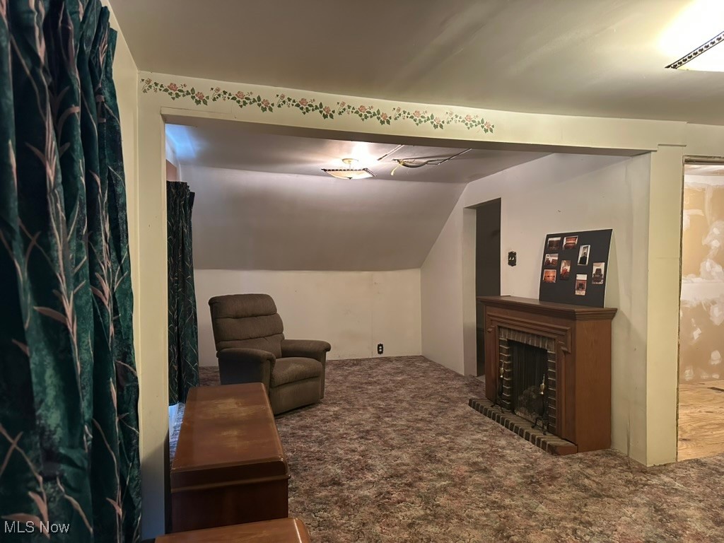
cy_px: 272
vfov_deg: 56.8
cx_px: 362
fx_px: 502
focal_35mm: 24
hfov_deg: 71.6
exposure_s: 1/40
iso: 640
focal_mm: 6.86
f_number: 1.78
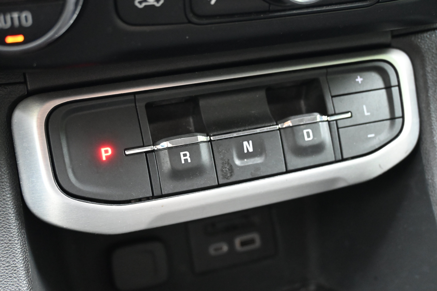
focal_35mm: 44
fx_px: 528
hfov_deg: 45.0
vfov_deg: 30.8
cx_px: 218
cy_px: 146
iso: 4500
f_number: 4.8
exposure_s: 1/60
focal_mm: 29
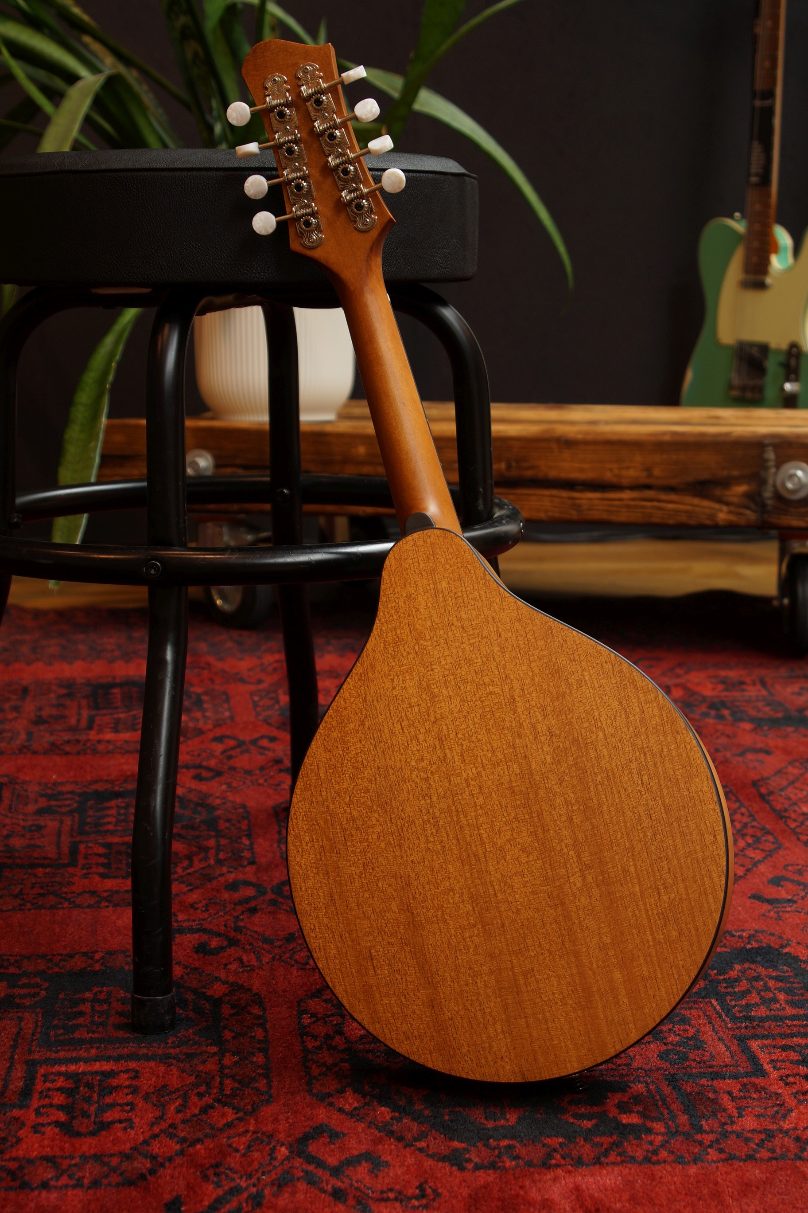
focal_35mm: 52
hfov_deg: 25.8
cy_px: 606
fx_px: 1767
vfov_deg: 37.9
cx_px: 404
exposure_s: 1/10
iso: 100
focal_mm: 35
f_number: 5.6
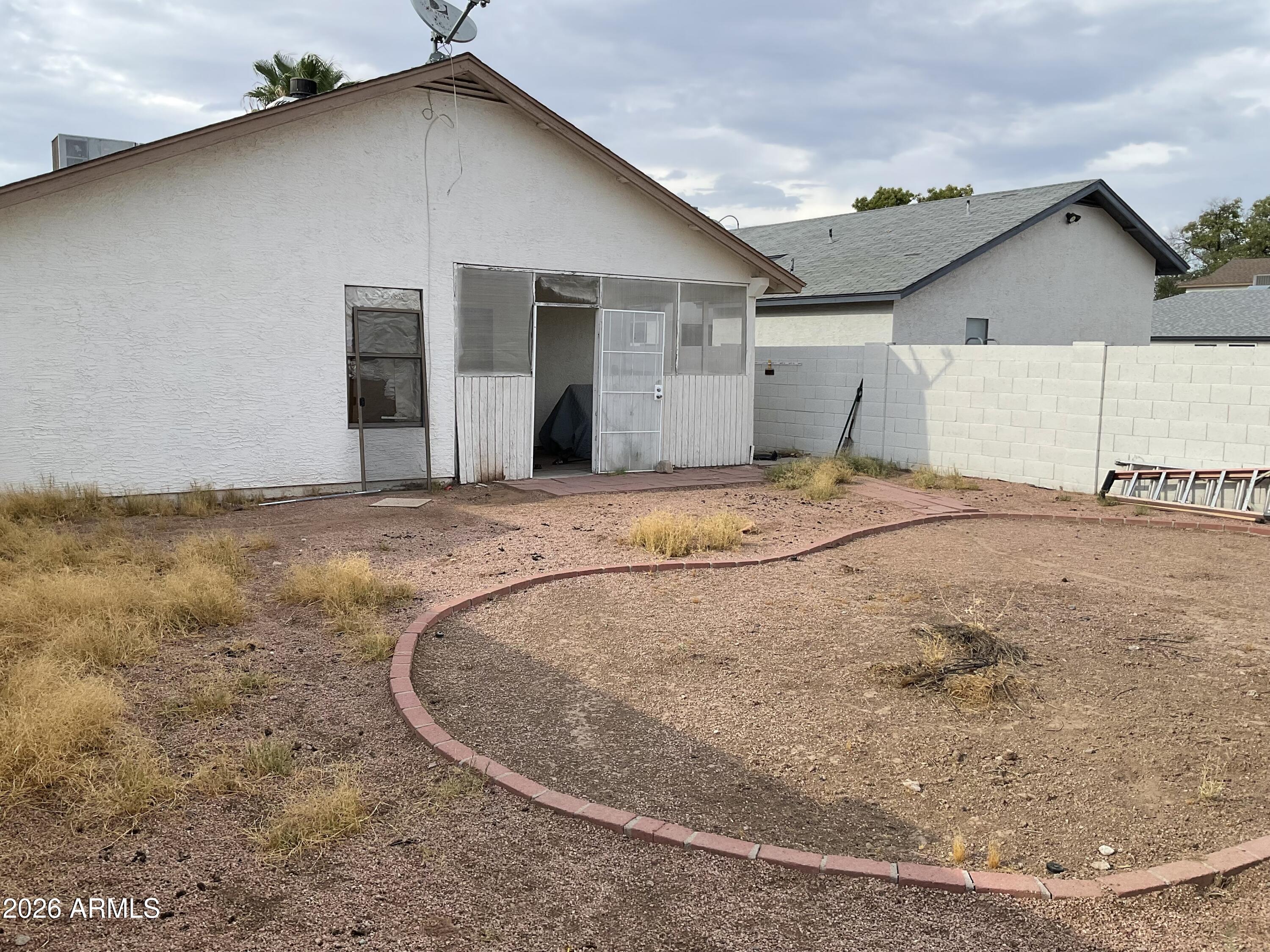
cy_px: 476
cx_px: 635
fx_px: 1064
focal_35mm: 29
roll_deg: -1.5
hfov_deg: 61.7
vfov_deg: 48.2
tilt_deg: -7.7
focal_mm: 3
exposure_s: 1/1577
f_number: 1.8
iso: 16
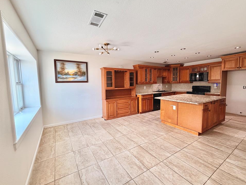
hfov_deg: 98.1
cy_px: 92
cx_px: 119
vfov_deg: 81.7
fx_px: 107
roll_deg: +1.5
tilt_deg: -4.6
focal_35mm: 15
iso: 64
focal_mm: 2.22
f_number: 2.2
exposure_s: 1/121
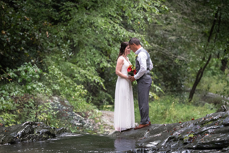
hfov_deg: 10.5
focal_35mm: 195
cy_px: 76
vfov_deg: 7.0
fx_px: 1241
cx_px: 114
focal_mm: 130
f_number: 2.8
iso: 4000
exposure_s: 1/1250
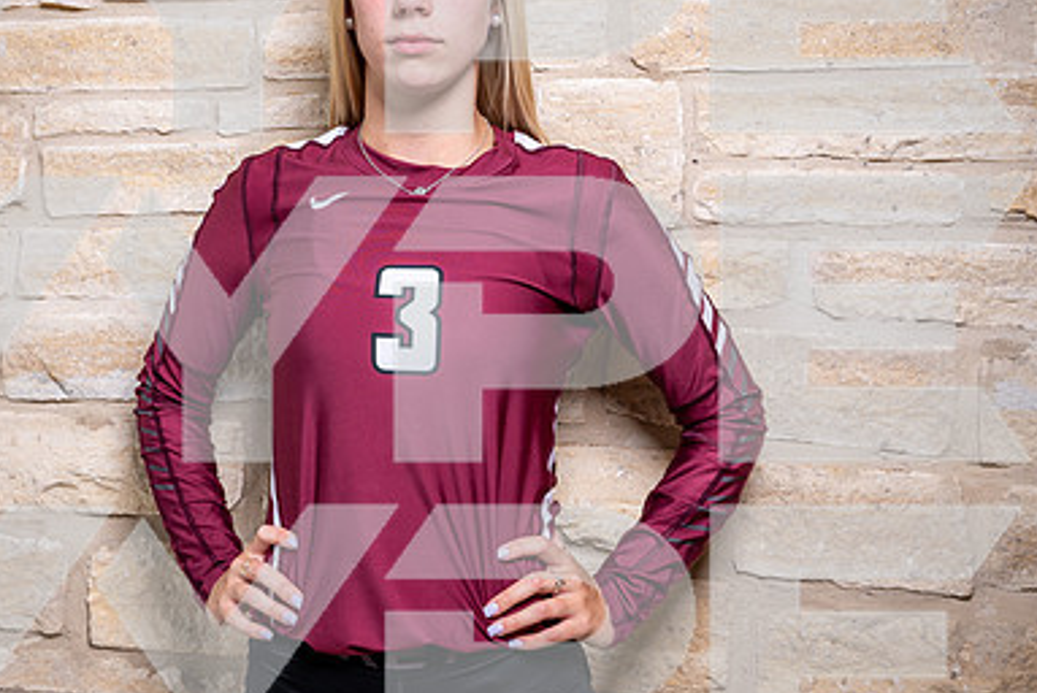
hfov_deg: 37.1
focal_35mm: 53
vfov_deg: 25.6
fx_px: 1528
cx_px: 341
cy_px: 321
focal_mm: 35
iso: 100
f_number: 9
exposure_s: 1/125
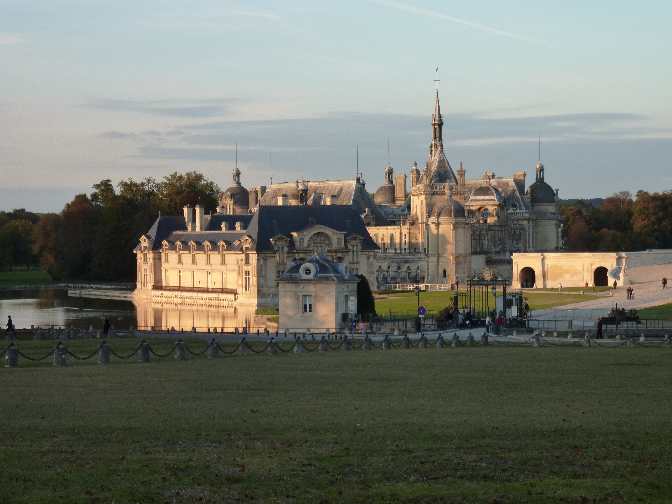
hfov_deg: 20.4
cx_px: 336
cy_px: 252
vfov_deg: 15.4
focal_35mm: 96
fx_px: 1864
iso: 125
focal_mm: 15.8
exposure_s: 1/125
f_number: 4.3
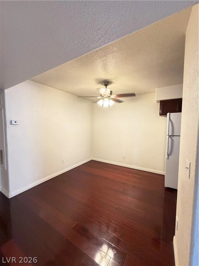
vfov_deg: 102.1
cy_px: 133
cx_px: 100
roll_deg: -0.7
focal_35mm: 14
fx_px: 107
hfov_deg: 85.7
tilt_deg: -3.6
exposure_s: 1/60
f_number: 2.2
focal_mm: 2.22
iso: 500
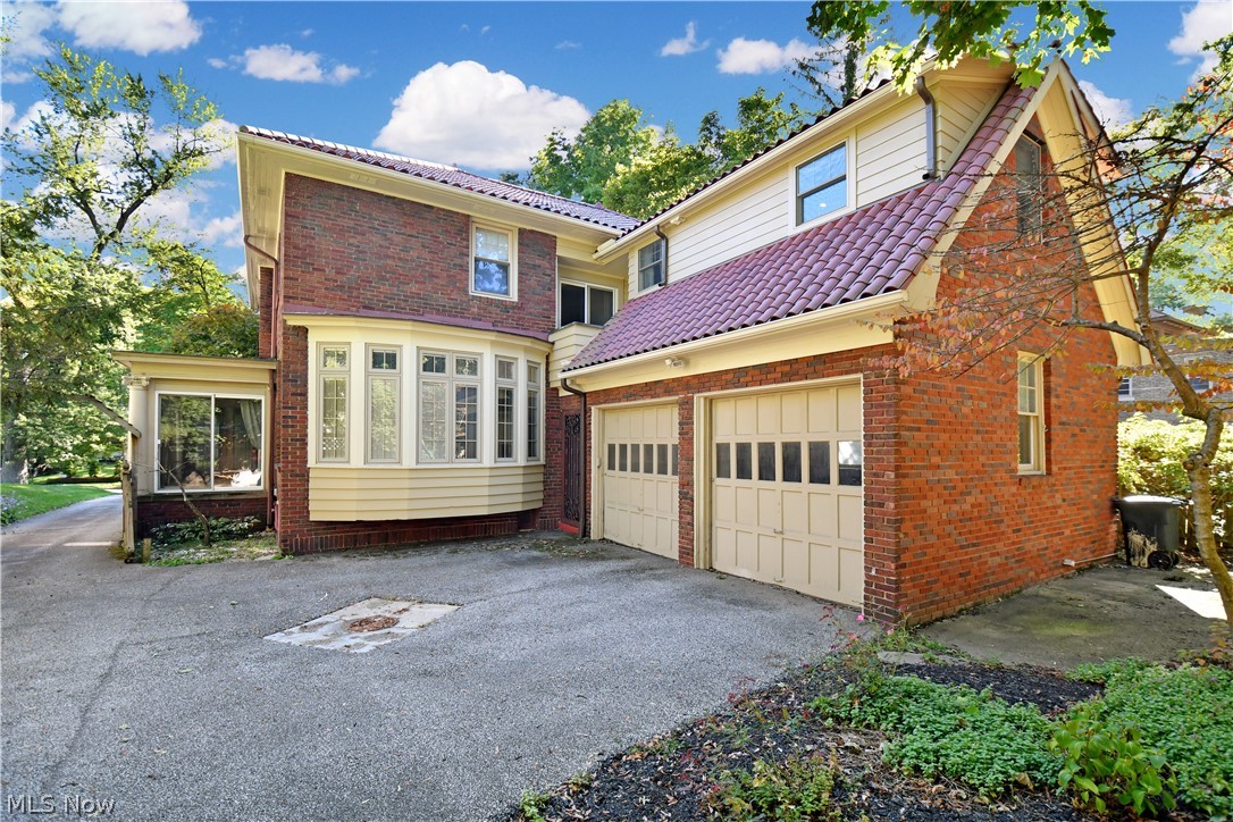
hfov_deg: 100.4
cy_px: 411
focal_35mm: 15
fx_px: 514
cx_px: 616
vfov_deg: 77.3
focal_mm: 10
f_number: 3.5
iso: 400
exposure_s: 1/250
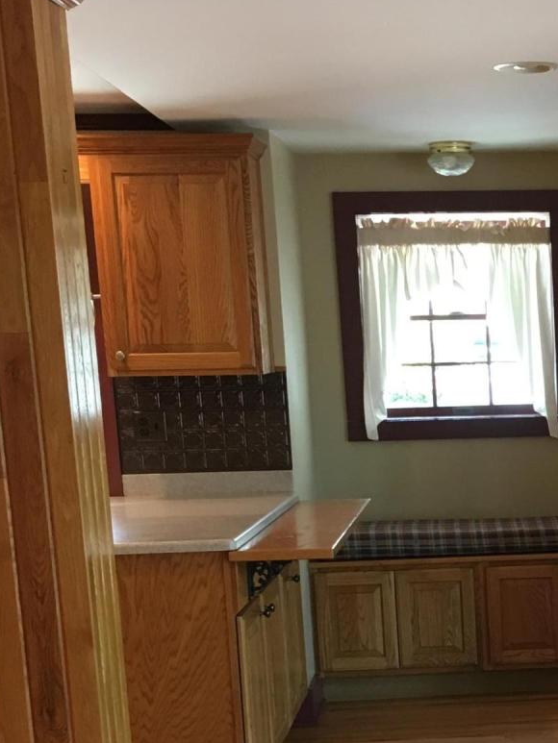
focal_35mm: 75
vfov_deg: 25.2
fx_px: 1612
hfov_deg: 18.7
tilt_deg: -12.1
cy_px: 676
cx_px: 650
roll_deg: +1.5
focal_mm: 4.15
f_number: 2.2
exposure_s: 1/30
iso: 80
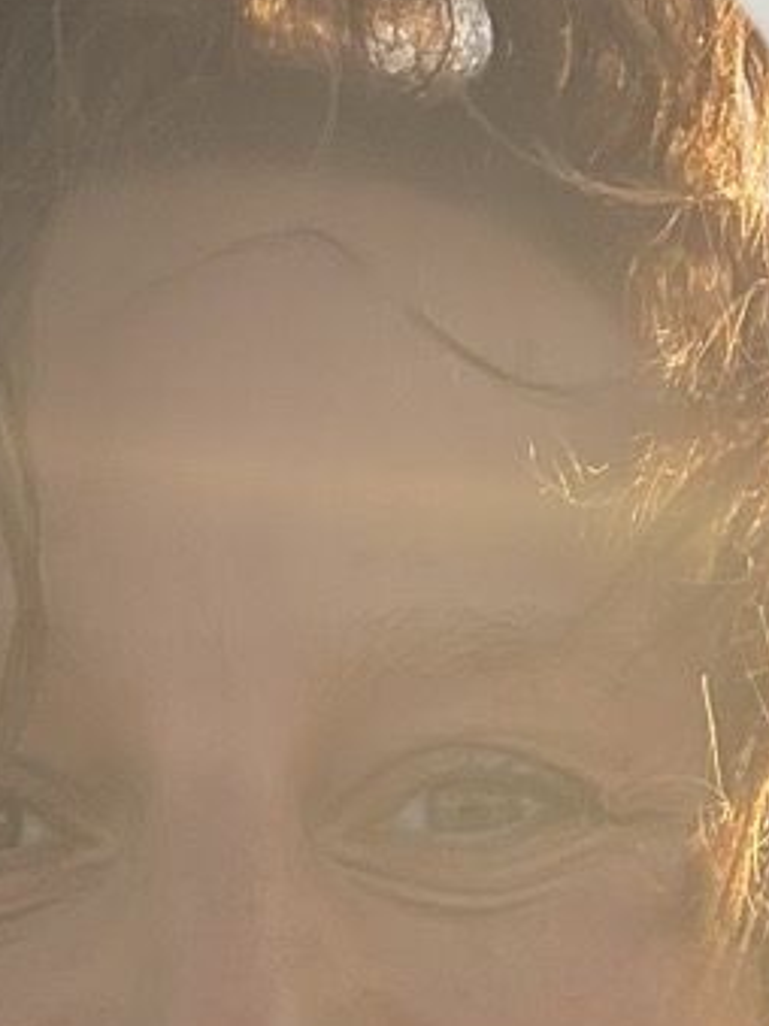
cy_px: 1586
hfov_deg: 11.8
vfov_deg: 14.7
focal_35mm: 124
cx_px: -30
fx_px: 3675
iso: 25
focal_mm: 2.71
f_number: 2.2
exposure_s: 1/182
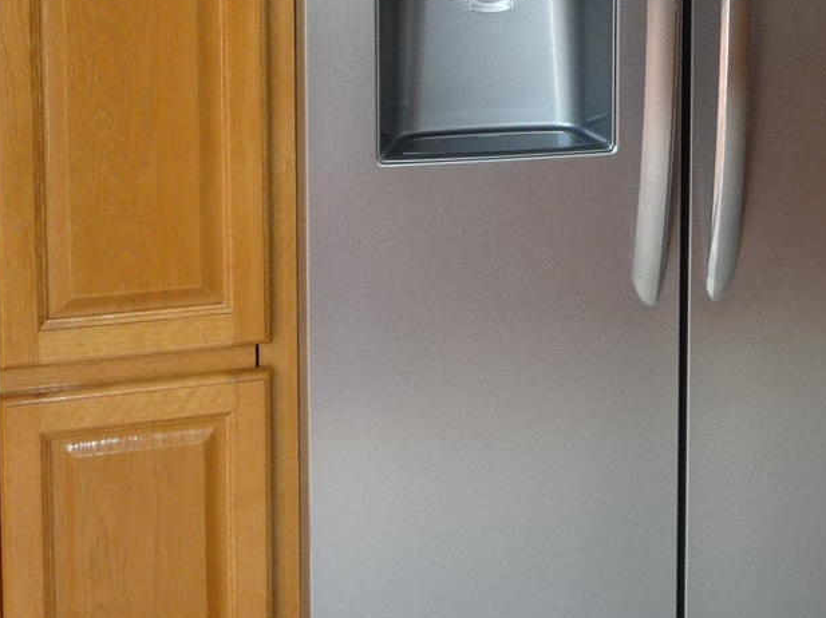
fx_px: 2218
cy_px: -170
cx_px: 949
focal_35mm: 93
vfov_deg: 15.2
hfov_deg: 20.0
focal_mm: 4.7
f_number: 3.3
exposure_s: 1/30
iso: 100
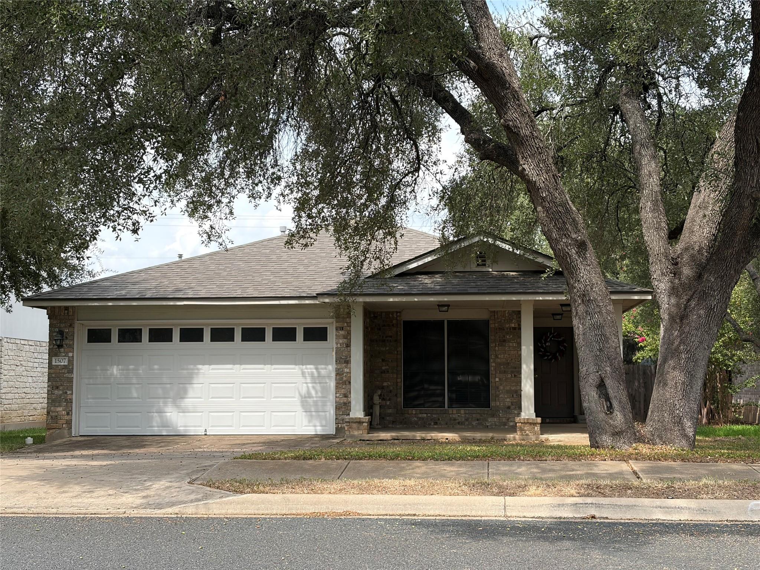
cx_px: 380
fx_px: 1142
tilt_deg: +5.5
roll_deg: +1.1
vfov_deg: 28.0
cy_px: 285
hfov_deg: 36.8
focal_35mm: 52
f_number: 1.6
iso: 50
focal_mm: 5.96
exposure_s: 1/1754
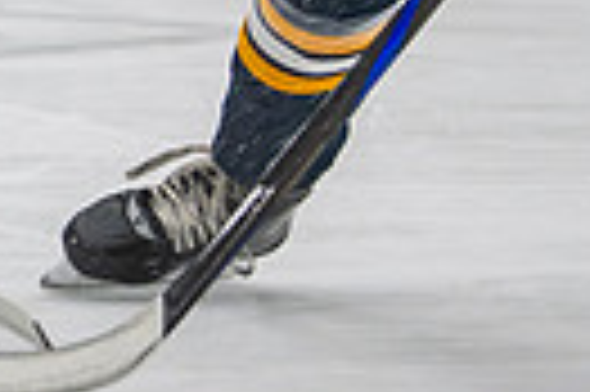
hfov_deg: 2.9
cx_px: -1088
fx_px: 11654
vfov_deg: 1.9
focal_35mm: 712
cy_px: -399
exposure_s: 1/640
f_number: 3.2
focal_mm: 110
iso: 2000
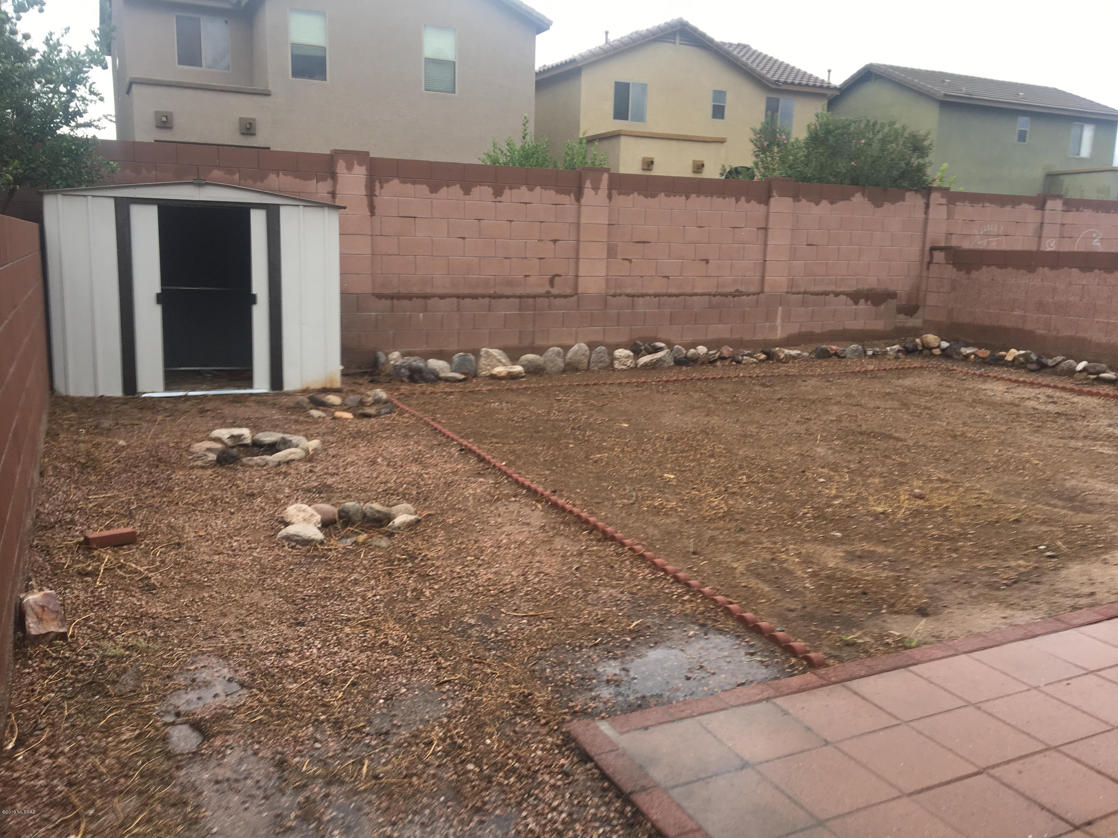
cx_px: 559
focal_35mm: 29
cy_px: 419
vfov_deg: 48.2
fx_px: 937
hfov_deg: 61.7
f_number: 2.2
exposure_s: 1/170
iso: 25
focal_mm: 4.15
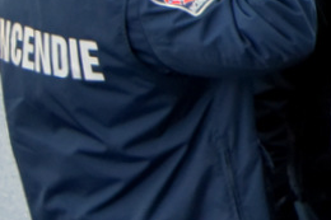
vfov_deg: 4.3
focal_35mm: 314
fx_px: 2885
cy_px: -223
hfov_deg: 6.1
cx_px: 998
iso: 800
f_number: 7.1
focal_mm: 34
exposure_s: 1/200
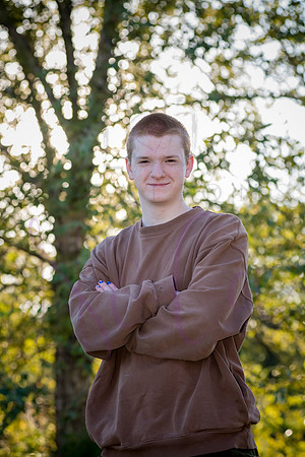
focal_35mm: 100
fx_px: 1271
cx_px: 152
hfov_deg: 13.7
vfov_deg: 20.4
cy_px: 228
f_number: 5
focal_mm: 100
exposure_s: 1/400
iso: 400
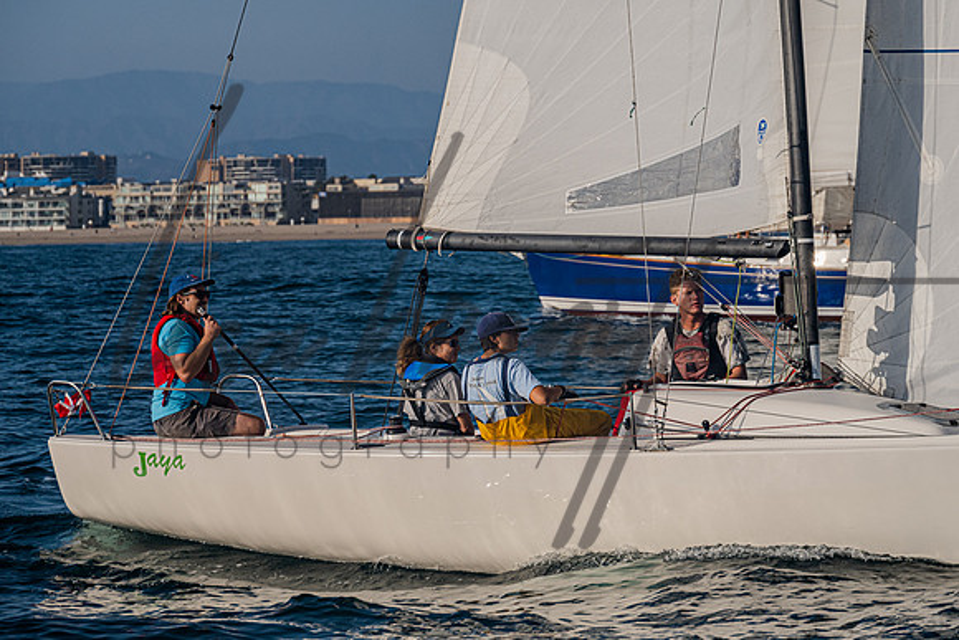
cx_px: 506
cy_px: 331
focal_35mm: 165
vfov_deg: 8.3
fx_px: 4405
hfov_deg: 12.4
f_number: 6.3
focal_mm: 130
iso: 400
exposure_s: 1/2000
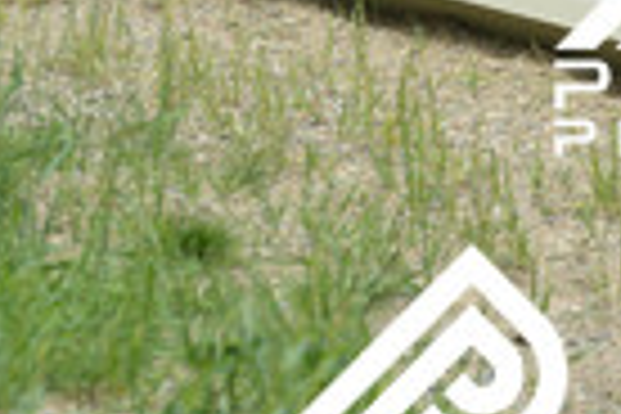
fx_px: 9728
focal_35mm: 564
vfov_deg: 2.4
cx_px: 729
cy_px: -34
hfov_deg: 3.6
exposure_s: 1/640
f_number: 6.3
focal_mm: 195
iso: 200
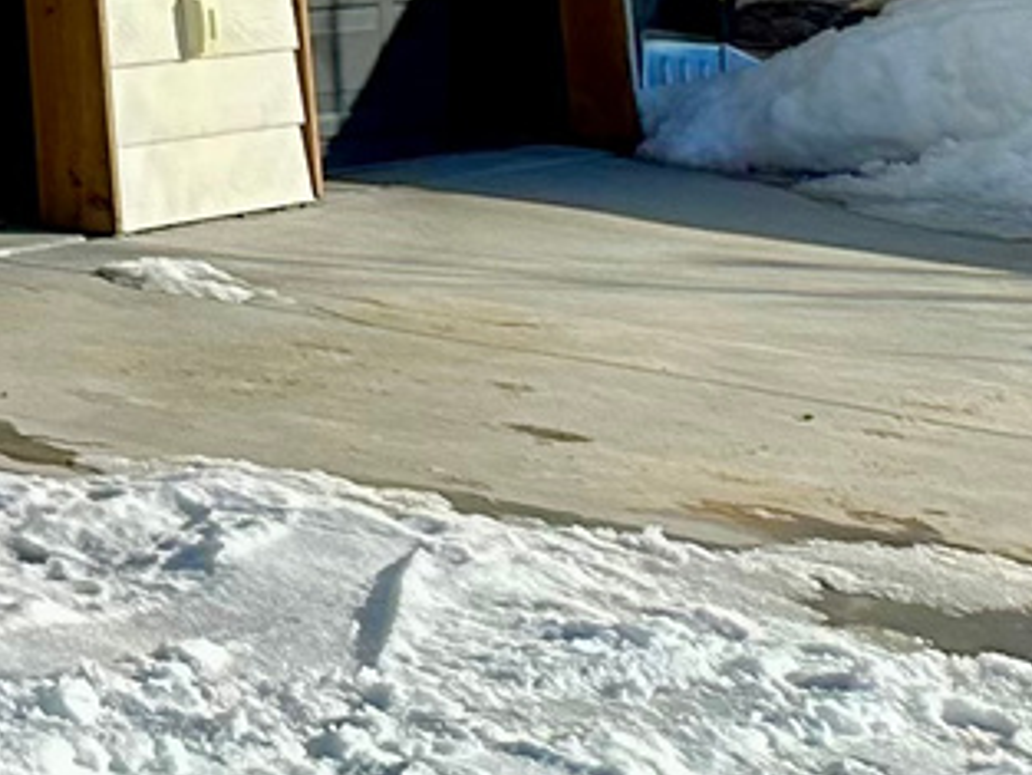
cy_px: -1623
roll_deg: -1.4
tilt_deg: +15.4
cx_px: -1563
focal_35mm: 157
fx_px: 4682
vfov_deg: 8.0
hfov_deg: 10.5
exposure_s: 1/5000
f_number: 1.78
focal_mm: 6.86
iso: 80
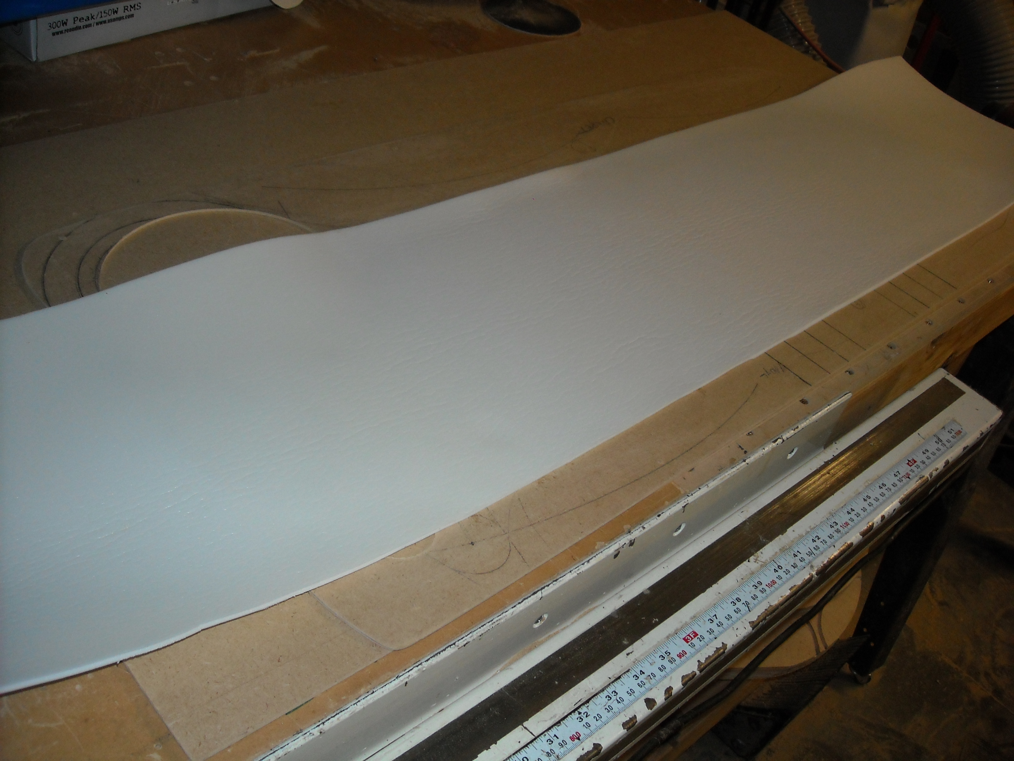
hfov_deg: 52.6
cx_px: 507
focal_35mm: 35
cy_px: 380
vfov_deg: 40.7
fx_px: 1025
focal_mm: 5.7
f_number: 2.8
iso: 200
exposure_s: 1/60
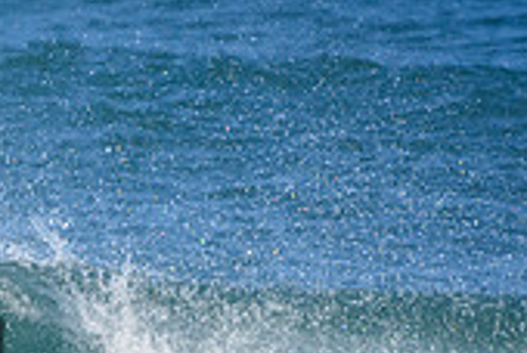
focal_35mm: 2557
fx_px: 37497
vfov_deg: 0.5
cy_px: 302
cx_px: -322
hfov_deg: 0.8
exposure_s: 1/4000
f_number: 5.6
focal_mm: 500
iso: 720
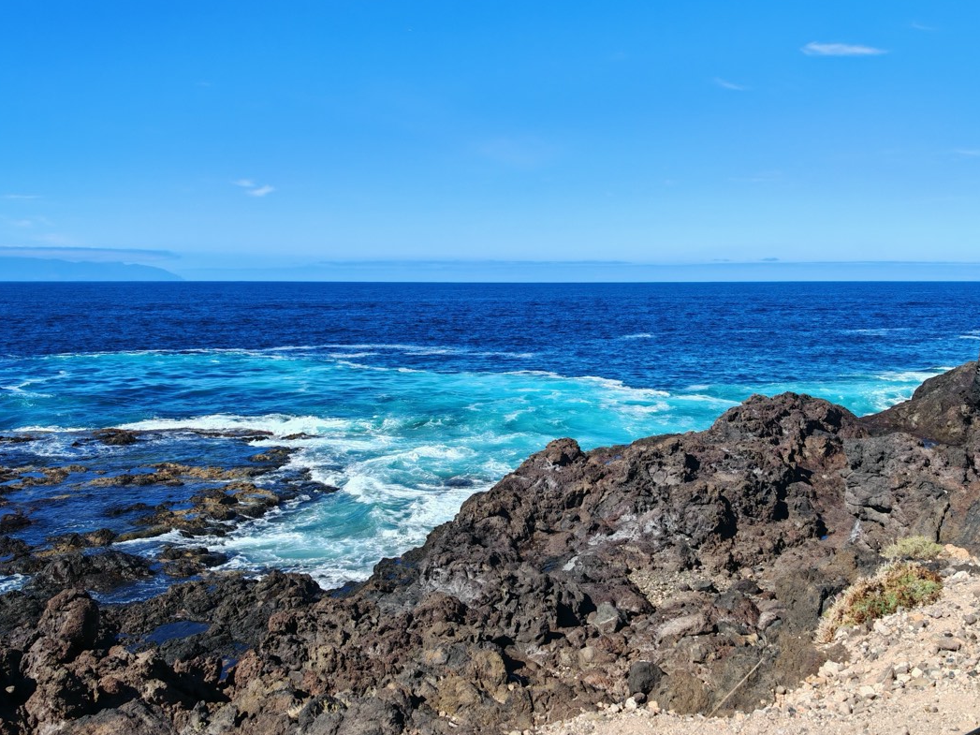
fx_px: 934
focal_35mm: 33
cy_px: 361
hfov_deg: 55.3
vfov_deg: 42.9
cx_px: 534
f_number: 2
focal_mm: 6.83
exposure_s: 1/1200
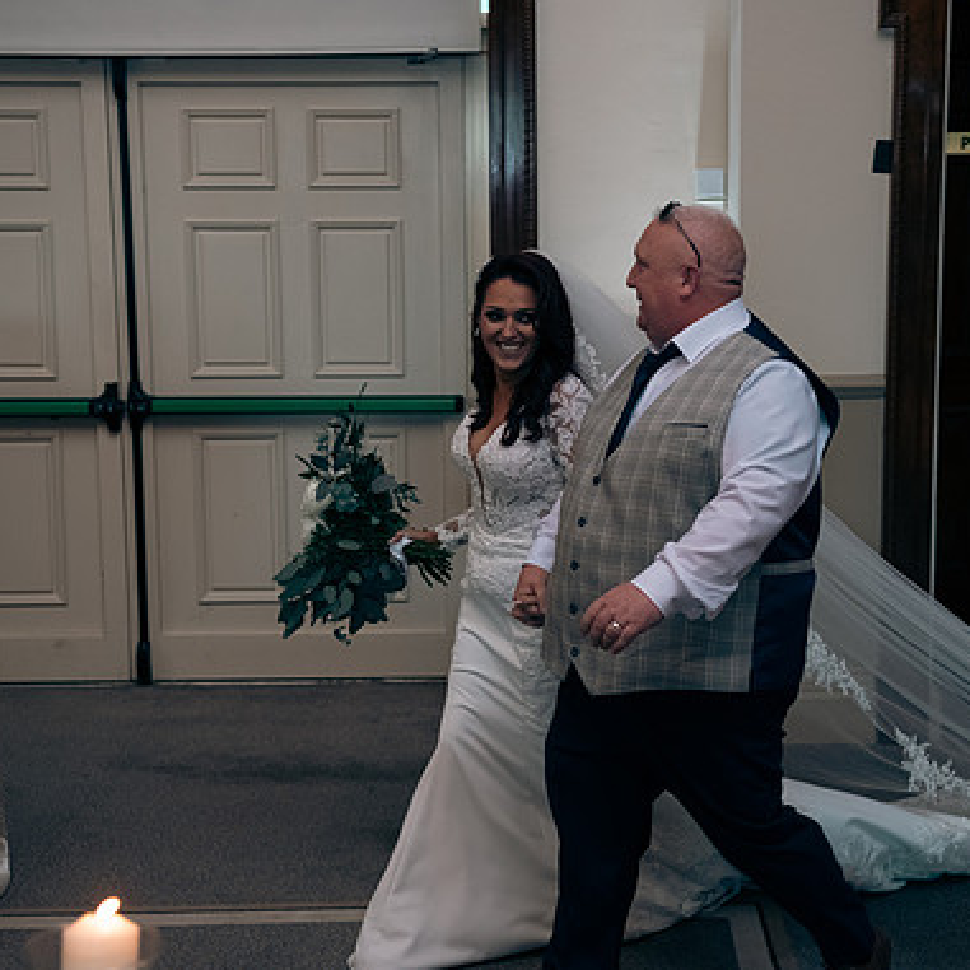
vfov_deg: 30.0
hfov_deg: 30.0
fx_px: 1807
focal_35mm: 57
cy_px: 482
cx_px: 565
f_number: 3.5
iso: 1000
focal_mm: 44
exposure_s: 1/160
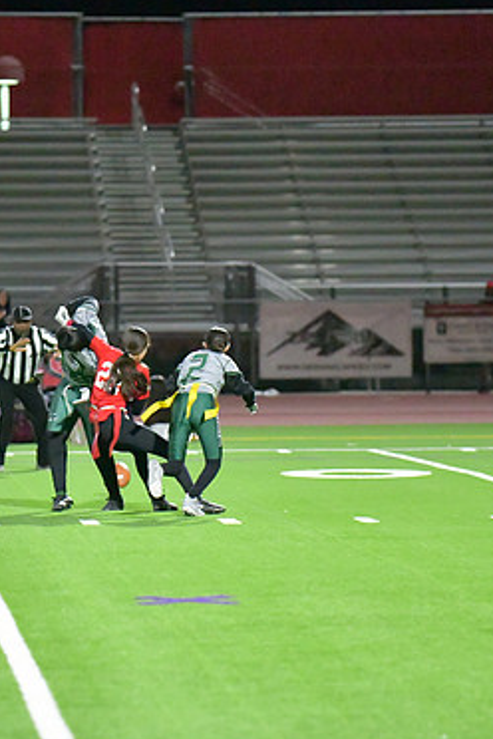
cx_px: 161
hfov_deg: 6.1
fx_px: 4642
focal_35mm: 226
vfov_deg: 9.1
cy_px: 370
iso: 25600
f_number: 2.8
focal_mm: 145
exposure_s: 1/2500
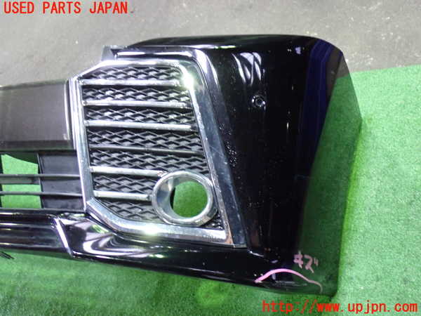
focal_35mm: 38
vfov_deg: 37.7
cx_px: 210
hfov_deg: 49.0
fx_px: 462
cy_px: 158
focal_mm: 6.83
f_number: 2.7
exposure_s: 1/20
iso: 800
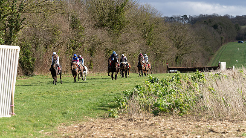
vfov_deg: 8.8
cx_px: 123
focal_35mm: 138
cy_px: 66
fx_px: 900
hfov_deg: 15.6
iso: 200
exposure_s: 1/1250
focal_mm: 131
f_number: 4
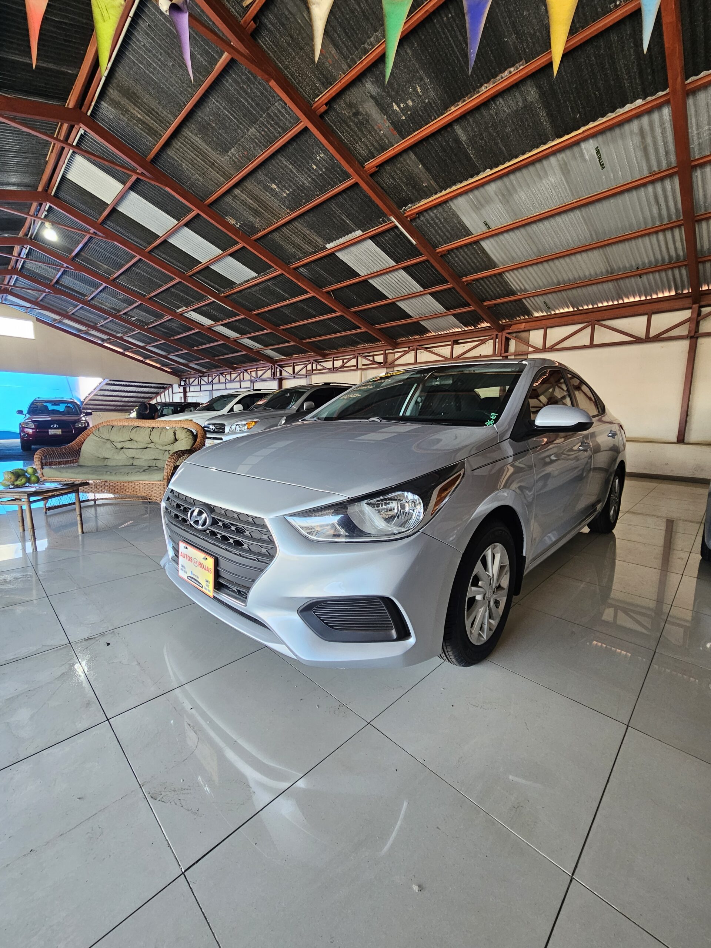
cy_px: 474
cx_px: 356
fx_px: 356
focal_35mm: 13
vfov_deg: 106.2
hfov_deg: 89.9
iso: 125
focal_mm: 2.2
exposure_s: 1/60
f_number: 2.2
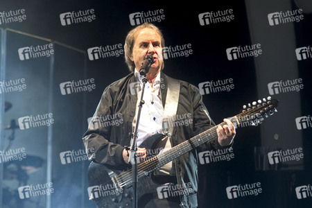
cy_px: 104
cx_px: 156
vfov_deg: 10.5
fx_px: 1127
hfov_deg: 15.8
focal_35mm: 130
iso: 1600
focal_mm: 130
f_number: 4
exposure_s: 1/400
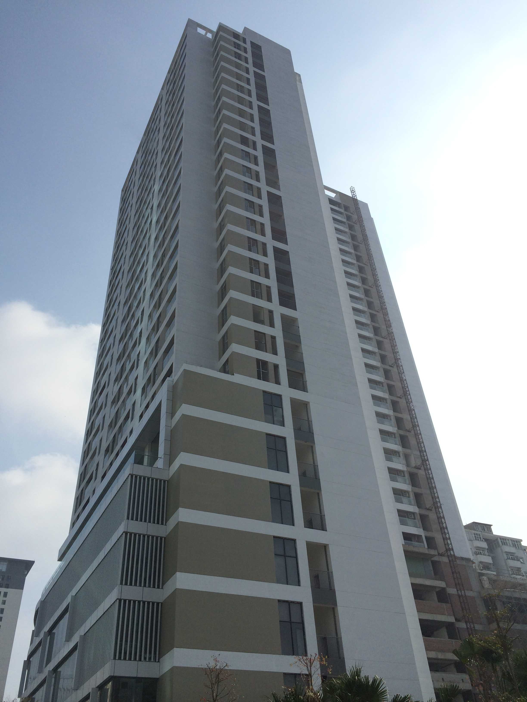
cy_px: 351
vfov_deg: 60.0
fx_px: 609
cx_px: 264
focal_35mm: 30
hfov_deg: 46.8
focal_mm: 4.12
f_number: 2.2
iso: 40
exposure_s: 1/4115
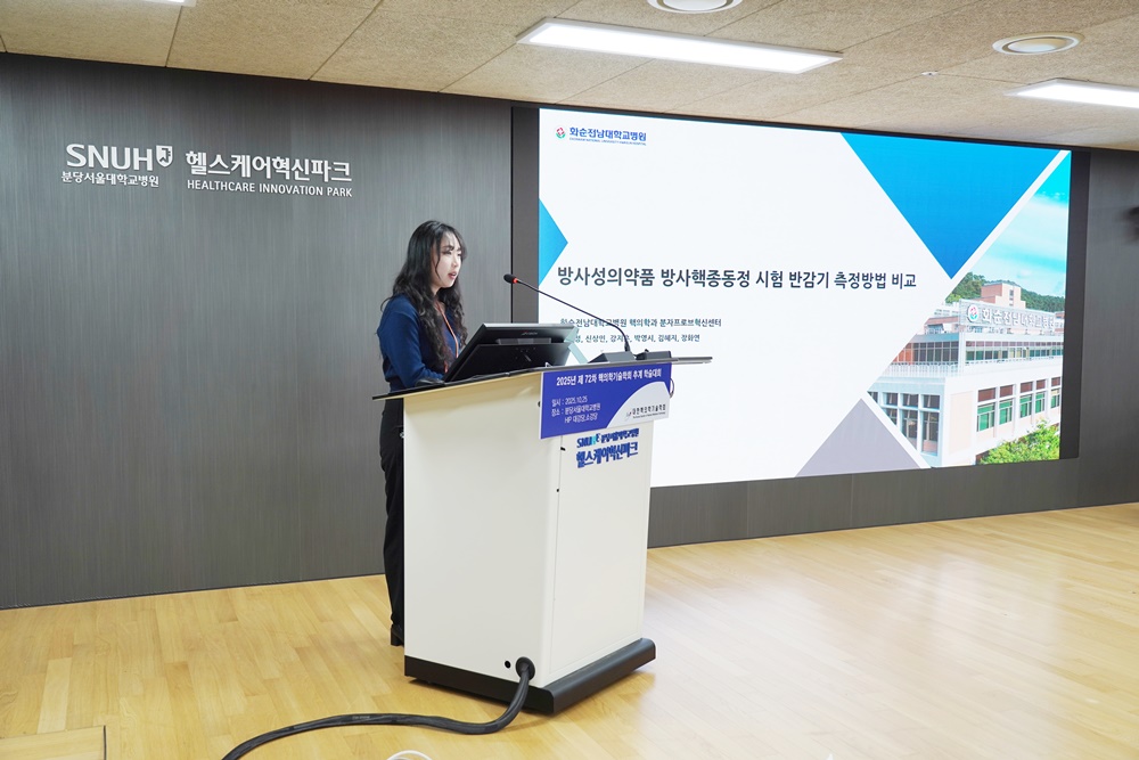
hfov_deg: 57.2
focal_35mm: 33
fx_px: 1044
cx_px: 570
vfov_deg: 40.0
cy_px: 380
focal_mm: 33
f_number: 4
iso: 250
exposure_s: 1/60
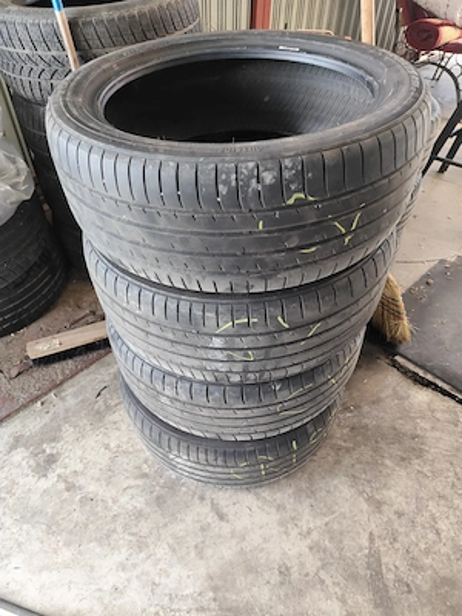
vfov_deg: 73.9
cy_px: 308
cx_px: 231
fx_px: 409
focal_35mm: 23
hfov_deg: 58.9
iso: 500
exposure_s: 1/100
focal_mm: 6.14
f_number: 1.65
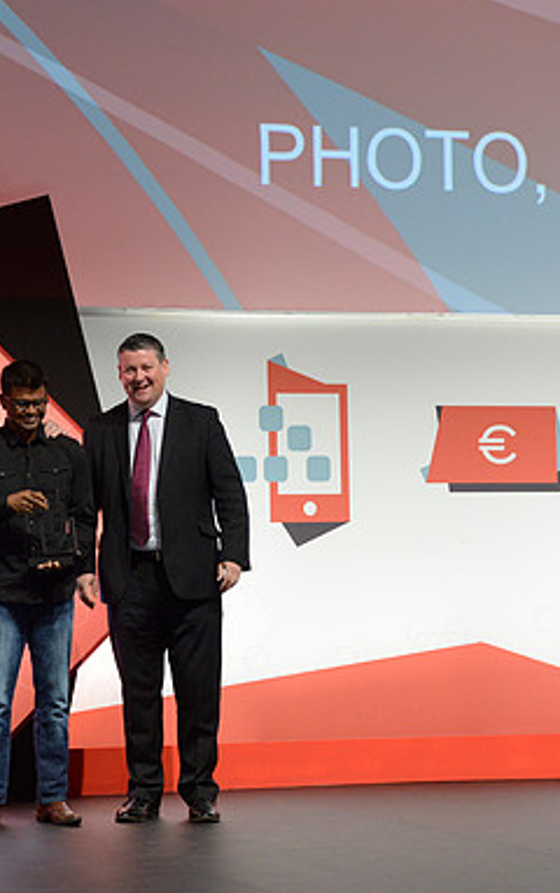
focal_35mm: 108
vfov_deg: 19.3
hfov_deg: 12.0
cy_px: 444
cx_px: 16
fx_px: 2632
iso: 2500
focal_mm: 70
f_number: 7.1
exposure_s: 1/125
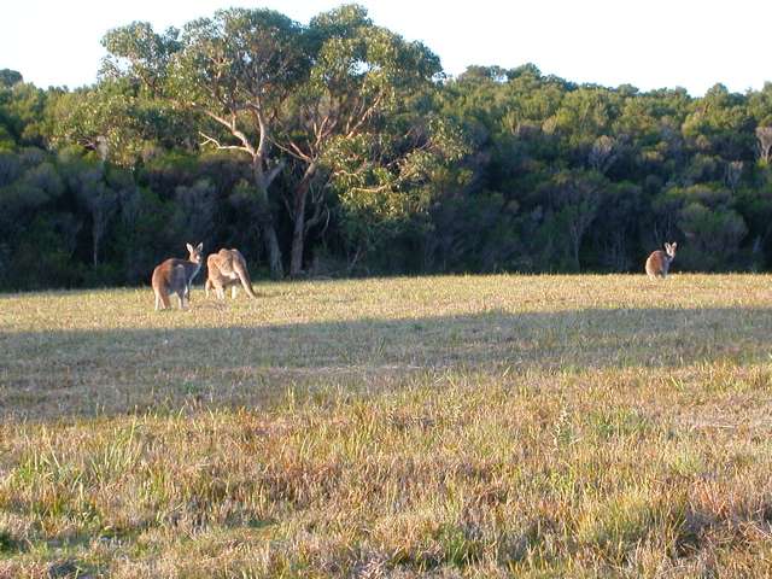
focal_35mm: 111
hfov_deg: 17.7
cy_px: 290
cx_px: 386
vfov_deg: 13.3
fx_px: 2476
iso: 100
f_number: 4.8
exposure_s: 1/62.5
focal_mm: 16.8
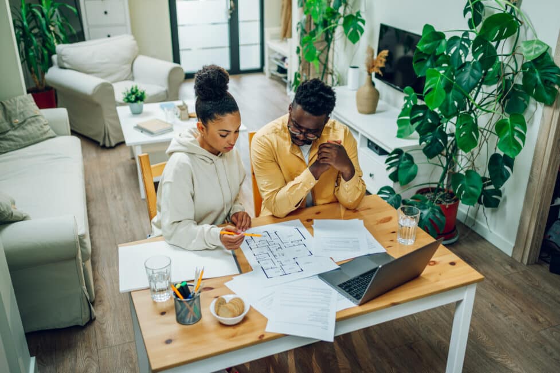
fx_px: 544
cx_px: 280
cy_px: 186
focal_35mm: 35
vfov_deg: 37.8
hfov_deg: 54.5
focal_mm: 35
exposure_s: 1/160
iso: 250
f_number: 2.2
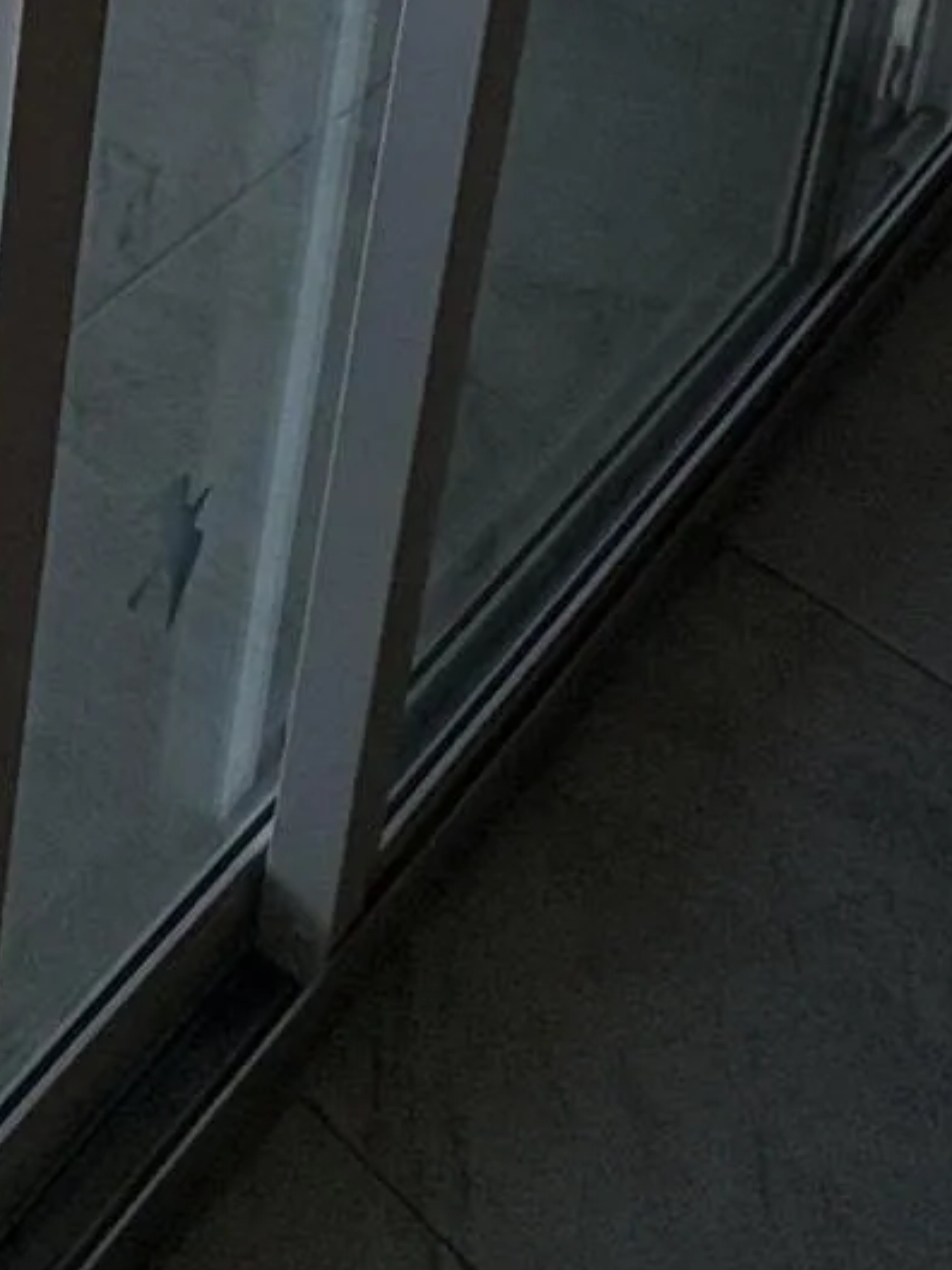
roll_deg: +0.2
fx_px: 1943
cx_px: -772
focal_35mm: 53
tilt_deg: -15.4
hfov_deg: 19.9
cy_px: -820
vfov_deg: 24.2
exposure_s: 1/476
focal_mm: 2.22
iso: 50
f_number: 2.2
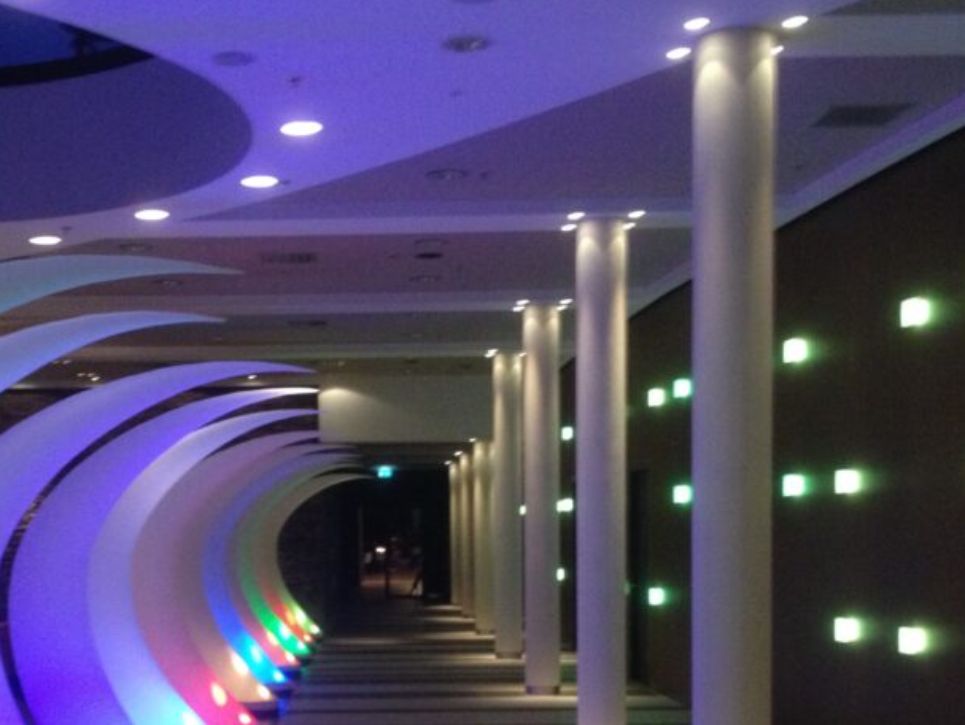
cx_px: 374
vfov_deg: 24.4
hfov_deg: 32.6
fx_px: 1646
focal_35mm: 59
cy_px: 599
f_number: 2.4
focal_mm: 4.28
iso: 400
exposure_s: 1/15
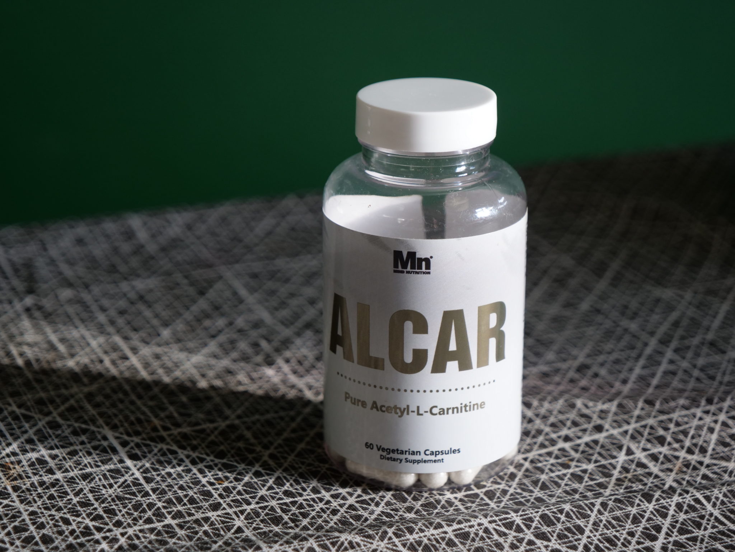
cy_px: 276
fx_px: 1953
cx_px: 368
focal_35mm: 92
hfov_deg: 21.3
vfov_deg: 16.1
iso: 400
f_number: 3.9
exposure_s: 1/100
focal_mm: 46
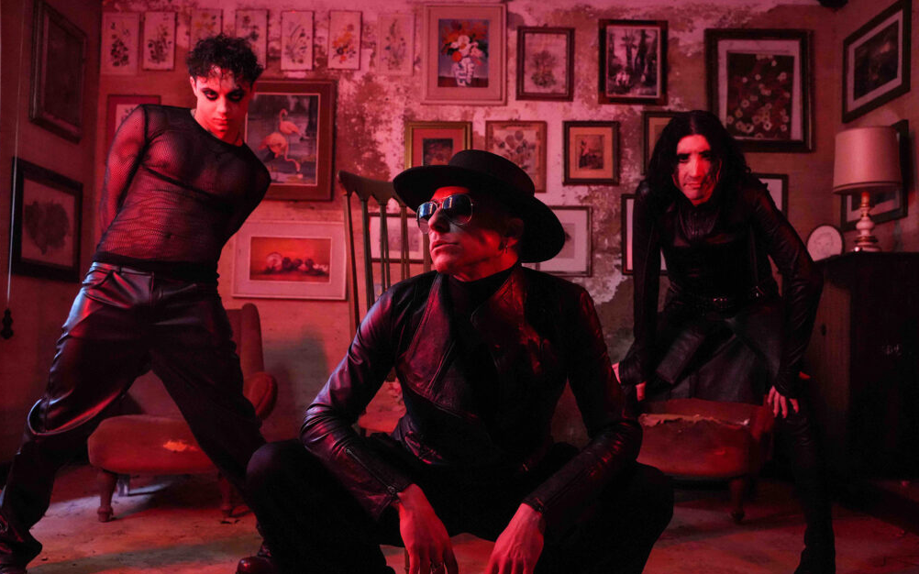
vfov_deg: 37.3
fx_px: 851
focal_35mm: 34
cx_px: 459
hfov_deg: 56.7
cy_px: 302
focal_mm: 33
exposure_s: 1/200
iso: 12800
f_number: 5.6
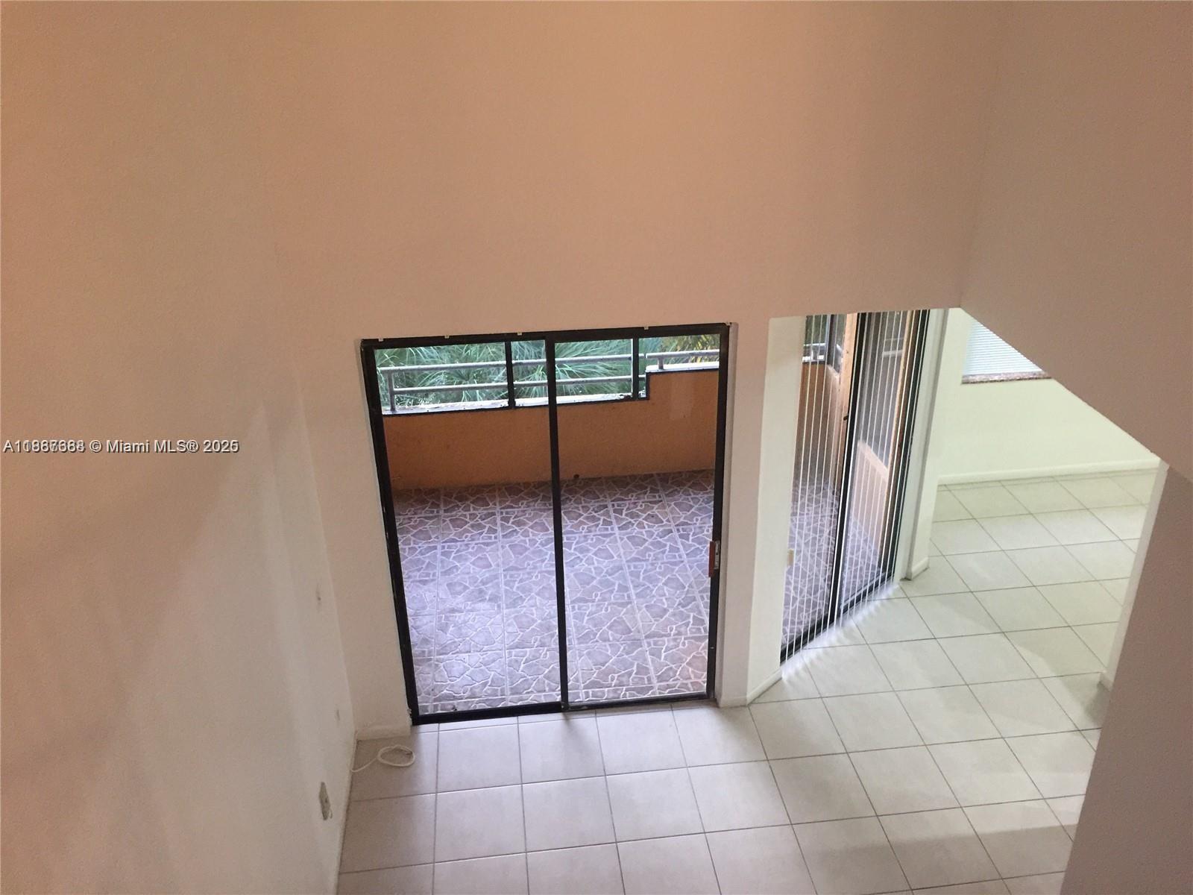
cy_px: 448
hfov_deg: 61.7
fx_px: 999
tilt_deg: -26.6
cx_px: 596
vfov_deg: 48.2
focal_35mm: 29
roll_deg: +1.5
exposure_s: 1/15
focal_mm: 4.15
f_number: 2.2
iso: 160
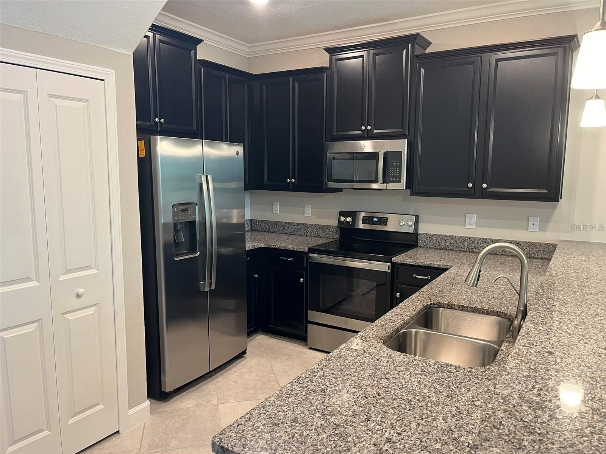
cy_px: 227
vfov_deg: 53.1
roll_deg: -0.4
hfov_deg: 67.3
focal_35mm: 26
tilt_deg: -8.1
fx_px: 455
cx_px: 303
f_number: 1.6
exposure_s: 1/60
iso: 160
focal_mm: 5.1
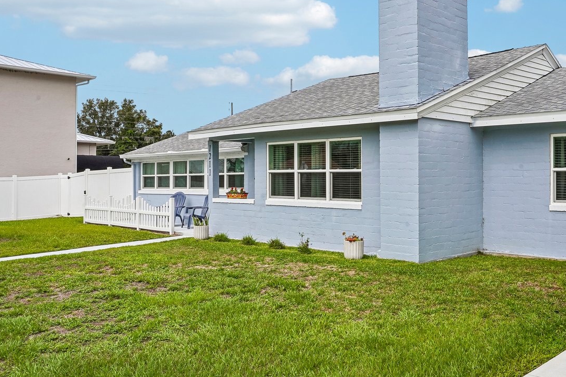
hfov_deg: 52.8
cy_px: 176
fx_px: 566
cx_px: 341
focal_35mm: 36
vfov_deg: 36.8
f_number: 20
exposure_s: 1/50
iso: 100
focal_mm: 19
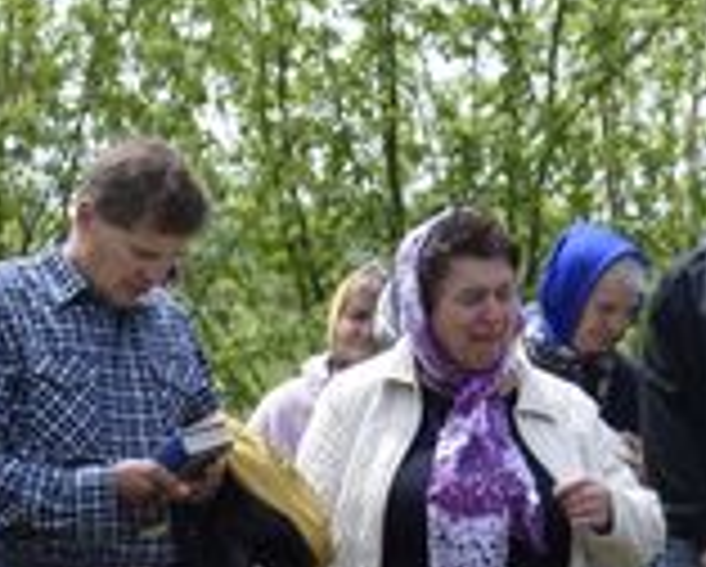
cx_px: 414
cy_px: 1015
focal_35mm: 269
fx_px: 5628
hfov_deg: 7.2
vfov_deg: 5.7
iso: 200
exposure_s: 1/320
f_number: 9
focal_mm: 40
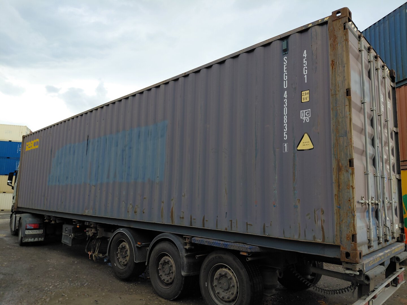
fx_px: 294
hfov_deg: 69.4
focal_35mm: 25
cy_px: 152
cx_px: 204
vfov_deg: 54.9
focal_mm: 4.69
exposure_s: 1/219
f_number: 1.8
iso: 50
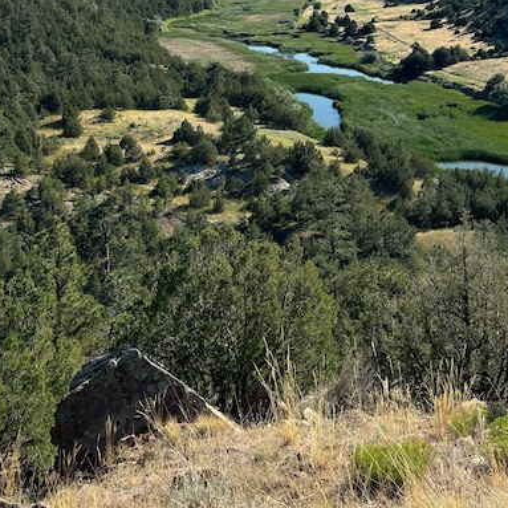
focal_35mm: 48
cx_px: 344
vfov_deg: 34.0
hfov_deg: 35.0
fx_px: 797
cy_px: 84
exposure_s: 1/3650
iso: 50
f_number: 1.6
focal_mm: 5.96
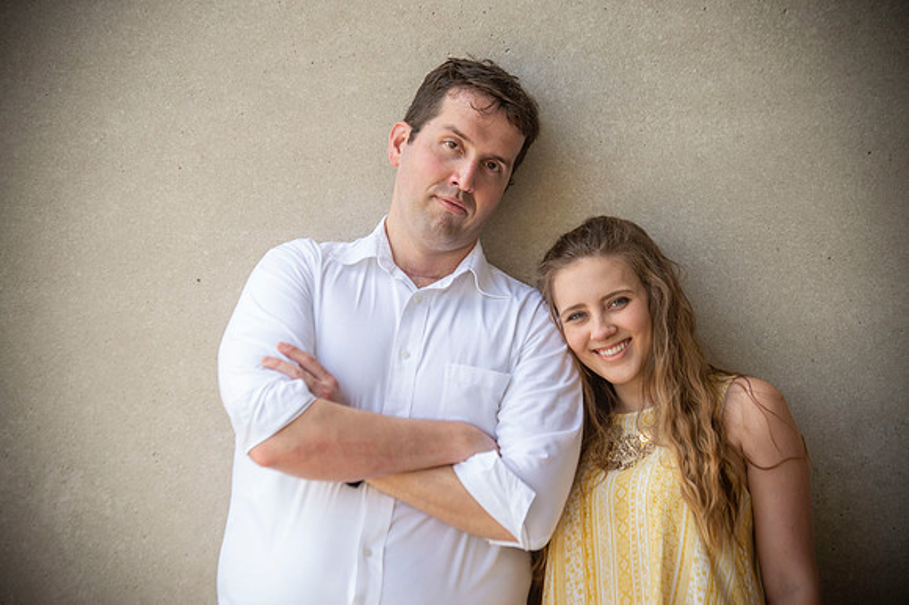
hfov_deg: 15.8
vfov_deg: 10.5
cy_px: 302
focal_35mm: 130
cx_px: 454
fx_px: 3281
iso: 250
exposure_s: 1/250
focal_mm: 130
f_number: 5
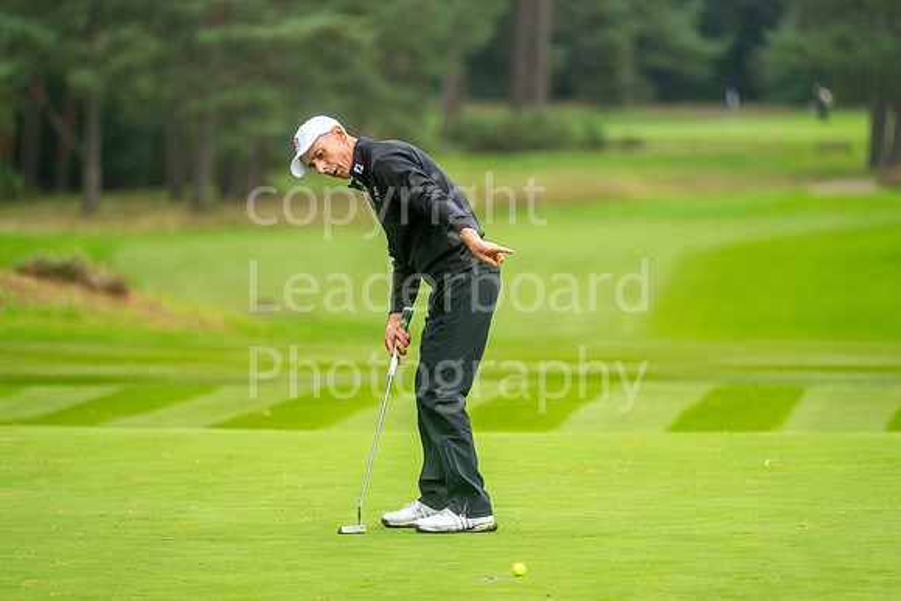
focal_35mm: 300
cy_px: 300
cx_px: 450
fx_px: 7510
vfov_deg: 4.6
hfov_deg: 6.9
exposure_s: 1/1250
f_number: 4
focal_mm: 300
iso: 800
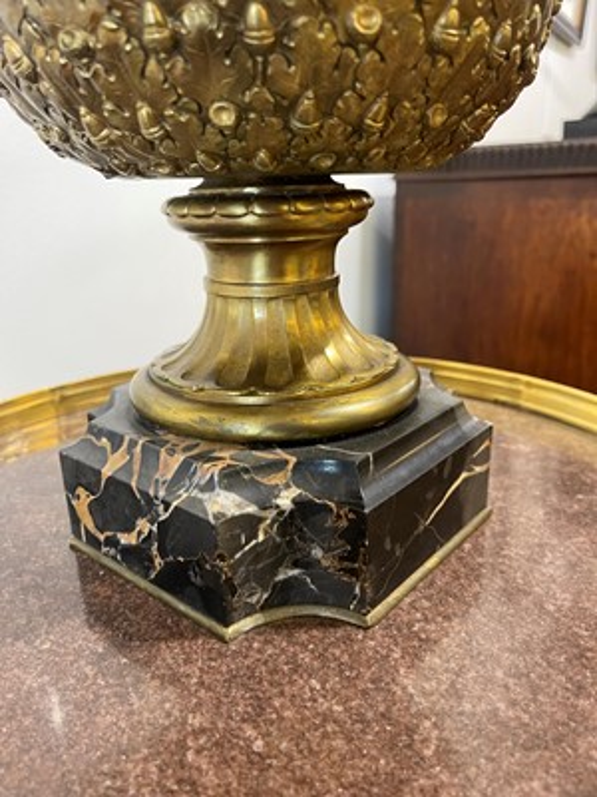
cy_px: 398
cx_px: 298
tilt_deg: -19.3
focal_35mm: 25
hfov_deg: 54.9
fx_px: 575
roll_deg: +3.6
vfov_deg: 69.4
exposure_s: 1/50
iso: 200
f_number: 1.6
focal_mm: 5.1
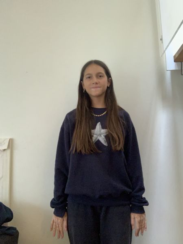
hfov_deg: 44.2
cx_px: 92
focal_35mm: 32
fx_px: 226
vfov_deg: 56.8
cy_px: 122
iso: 250
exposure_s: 1/25
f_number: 2.2
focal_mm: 2.87
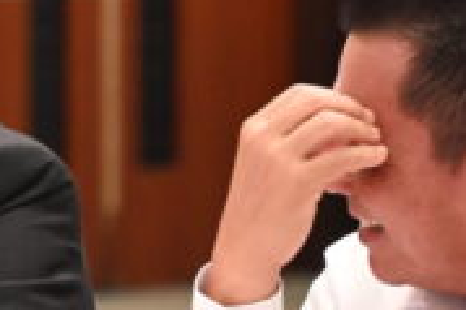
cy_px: 81
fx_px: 6945
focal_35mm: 537
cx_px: -148
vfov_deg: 2.6
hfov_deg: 3.8
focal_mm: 200
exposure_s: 1/60
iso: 10000
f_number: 7.1
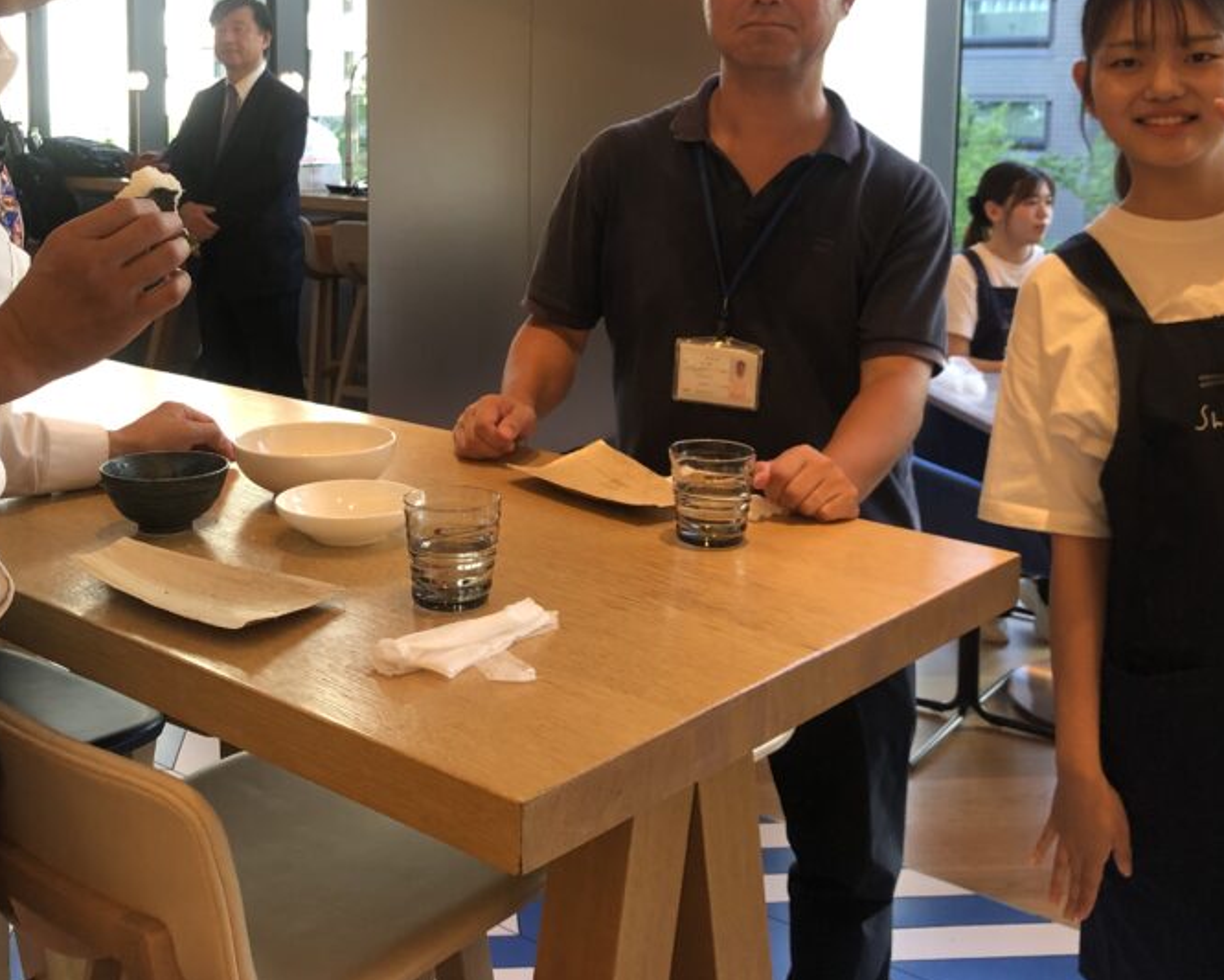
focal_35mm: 42
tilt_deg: -6.9
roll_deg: -0.6
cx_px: 537
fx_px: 1522
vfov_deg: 35.1
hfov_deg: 43.7
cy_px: 285
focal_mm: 4
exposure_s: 1/21
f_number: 1.8
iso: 40
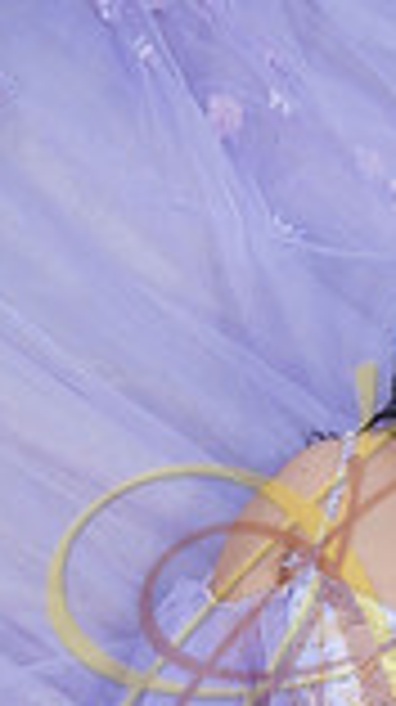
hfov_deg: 12.9
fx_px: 1685
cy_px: 616
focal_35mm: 90
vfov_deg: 23.2
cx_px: 549
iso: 125
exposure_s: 1/800
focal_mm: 20
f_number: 2.8
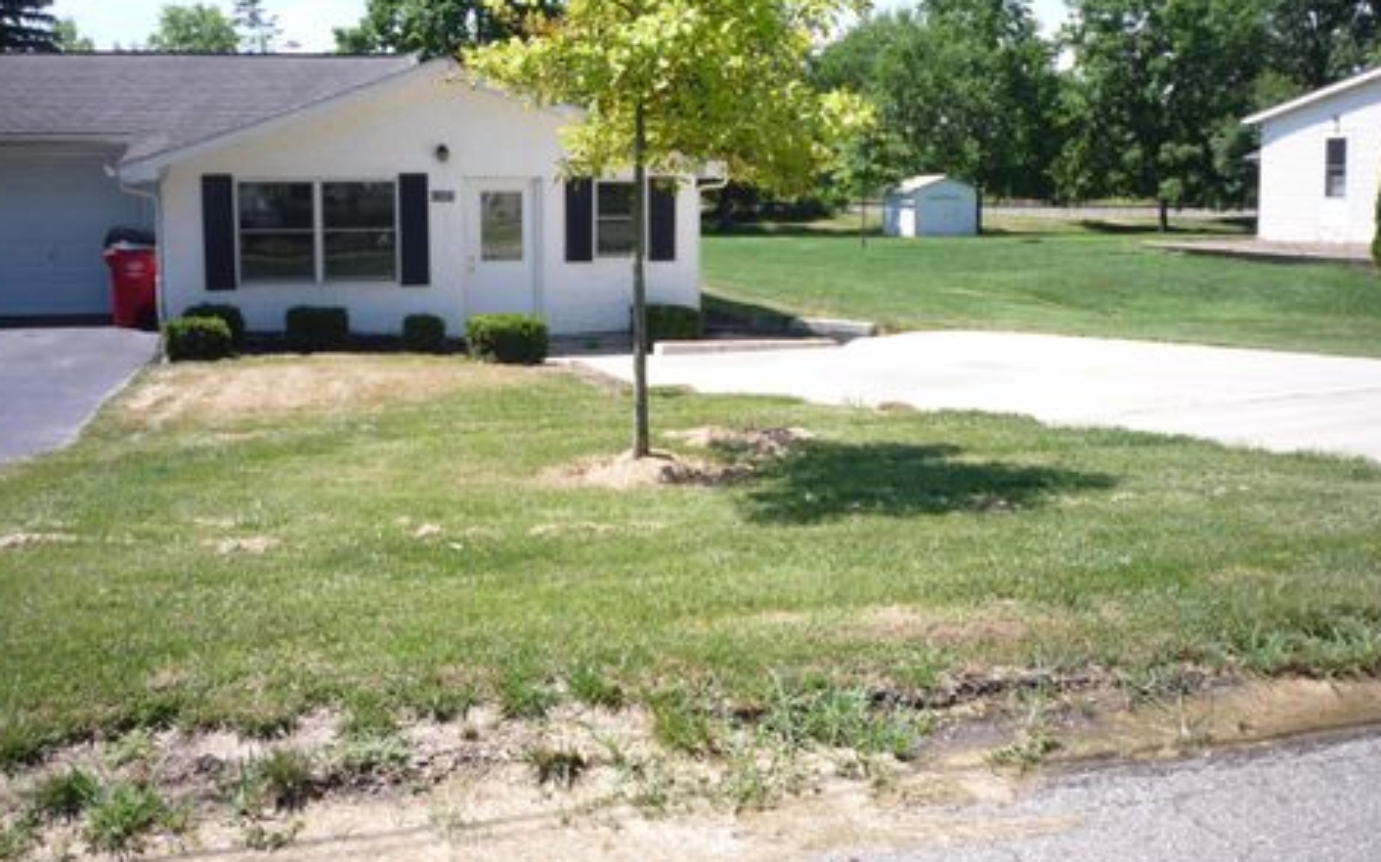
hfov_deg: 54.0
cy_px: 324
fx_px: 1354
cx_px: 692
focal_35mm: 36
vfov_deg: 35.1
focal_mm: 5.2
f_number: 3.5
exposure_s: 1/500
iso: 100
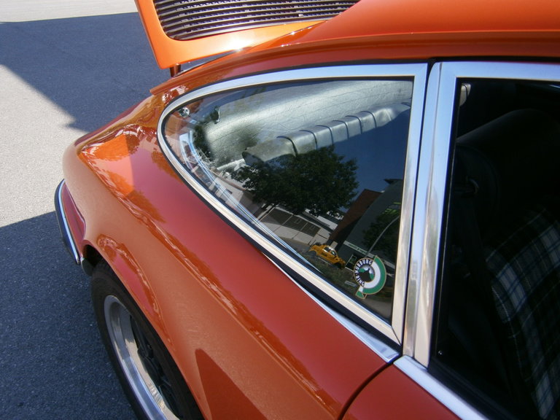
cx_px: 280
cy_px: 210
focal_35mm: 26
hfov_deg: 67.3
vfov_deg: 53.1
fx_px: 421
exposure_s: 1/500
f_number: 2.8
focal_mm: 4.7
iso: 80
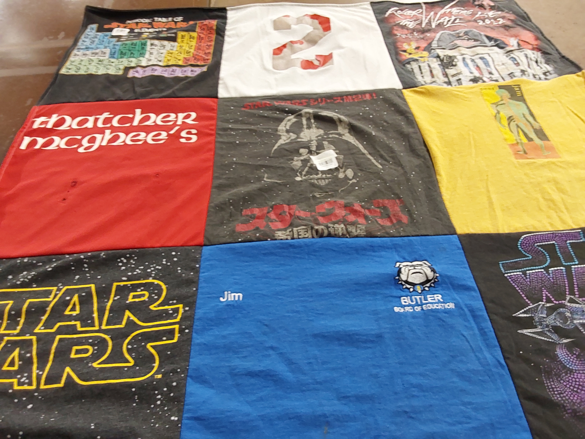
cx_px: 292
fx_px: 473
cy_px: 220
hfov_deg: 63.4
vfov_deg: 49.7
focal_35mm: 28
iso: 250
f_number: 1.9
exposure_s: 1/60
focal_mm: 2.91
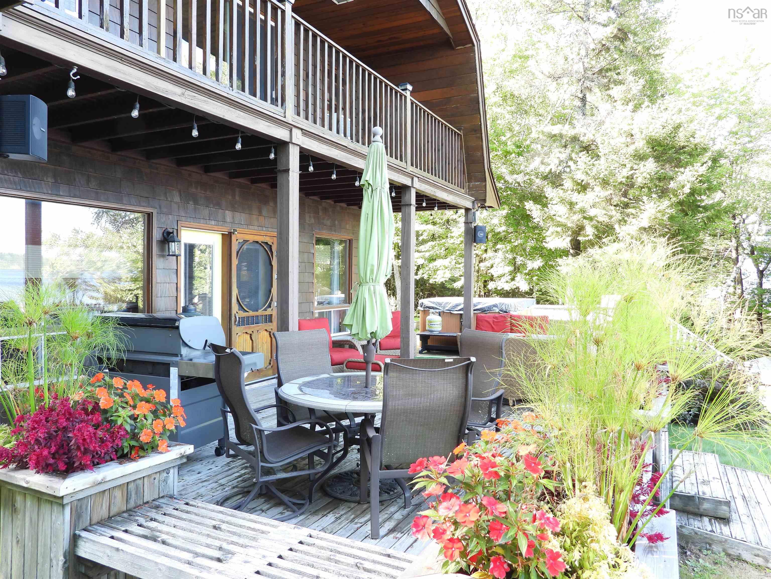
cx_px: 386
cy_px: 290
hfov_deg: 71.6
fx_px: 535
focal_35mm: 24
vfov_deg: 56.8
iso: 100
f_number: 2.8
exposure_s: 1/40
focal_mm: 4.3
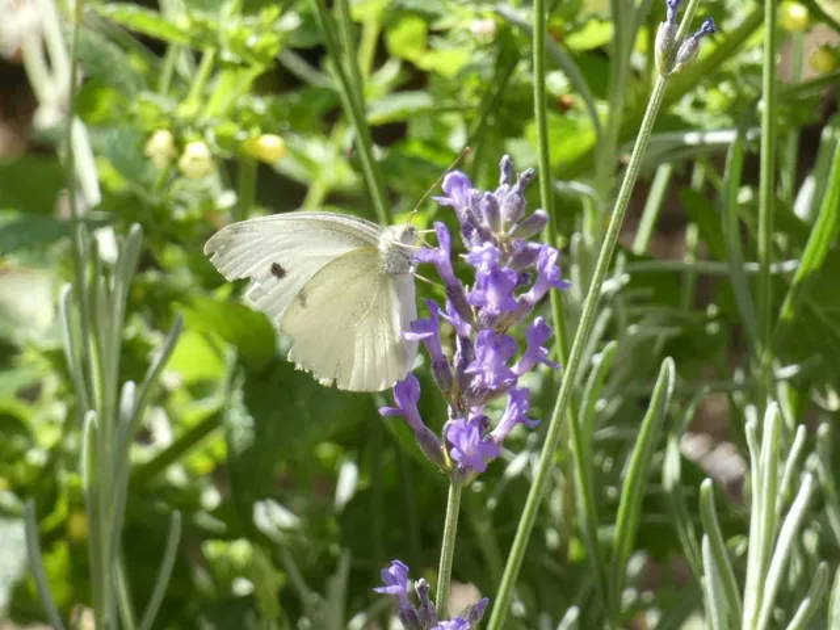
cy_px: 315
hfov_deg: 7.2
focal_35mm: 274
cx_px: 420
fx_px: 6649
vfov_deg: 5.4
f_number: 5.5
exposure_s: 1/125
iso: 80
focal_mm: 49.1
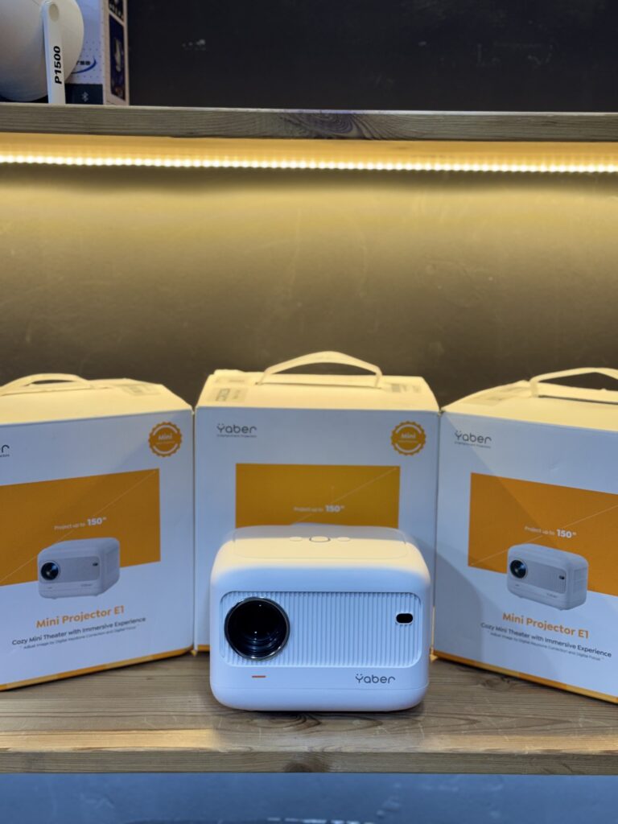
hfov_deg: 30.3
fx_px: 1143
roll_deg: -0.4
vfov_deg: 39.7
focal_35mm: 48
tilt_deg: -9.1
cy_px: 412
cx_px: 309
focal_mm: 6.76
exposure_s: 1/50
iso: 80
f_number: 1.78
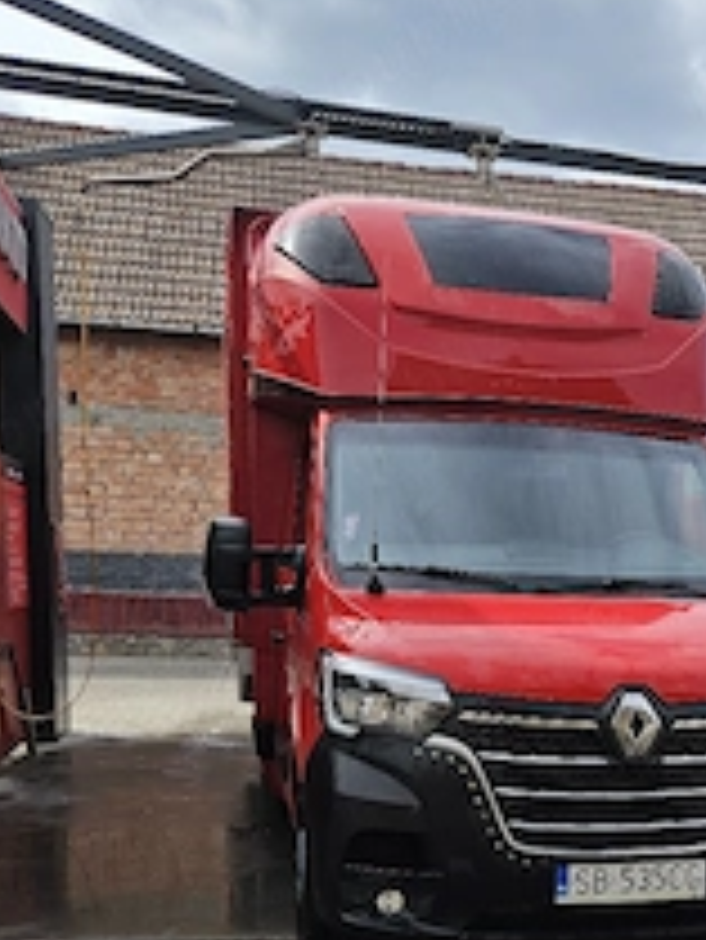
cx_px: 567
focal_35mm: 44
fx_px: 1195
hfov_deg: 32.0
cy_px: 756
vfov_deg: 41.1
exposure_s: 1/1111
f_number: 1.8
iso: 25
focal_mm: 5.4
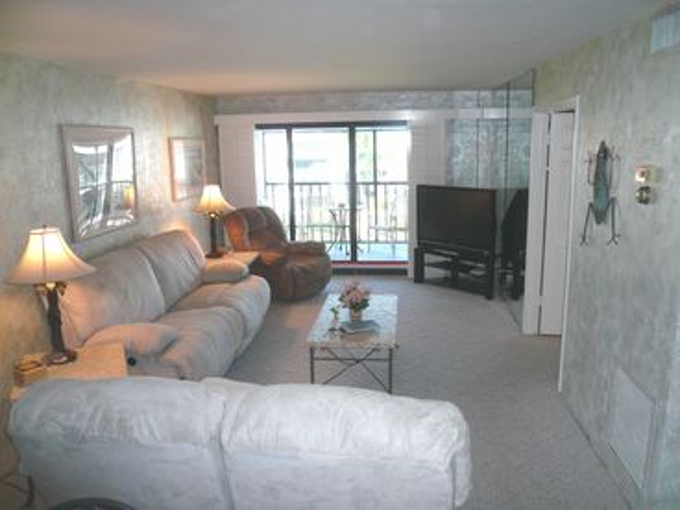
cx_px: 340
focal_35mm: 28
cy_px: 255
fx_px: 550
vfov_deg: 49.7
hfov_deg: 63.4
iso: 100
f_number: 2.8
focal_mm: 4.6
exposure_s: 1/30
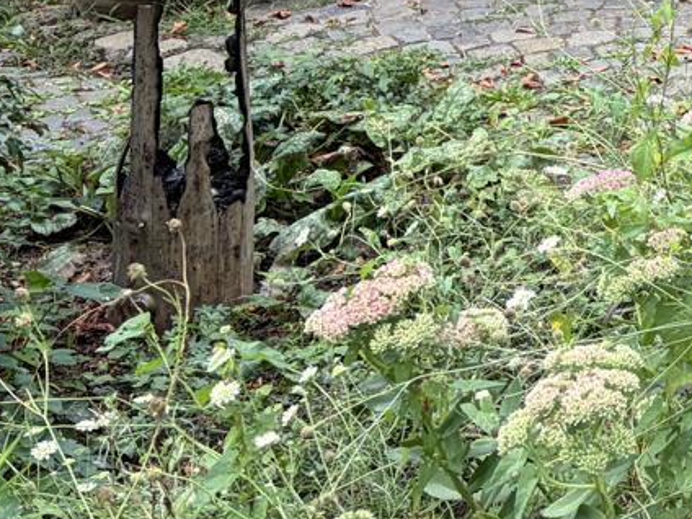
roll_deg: +0.1
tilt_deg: -4.7
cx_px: 1180
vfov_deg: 13.7
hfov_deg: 17.1
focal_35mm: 98
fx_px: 1959
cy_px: -369
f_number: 1.6
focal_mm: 5.96
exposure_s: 1/188
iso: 40
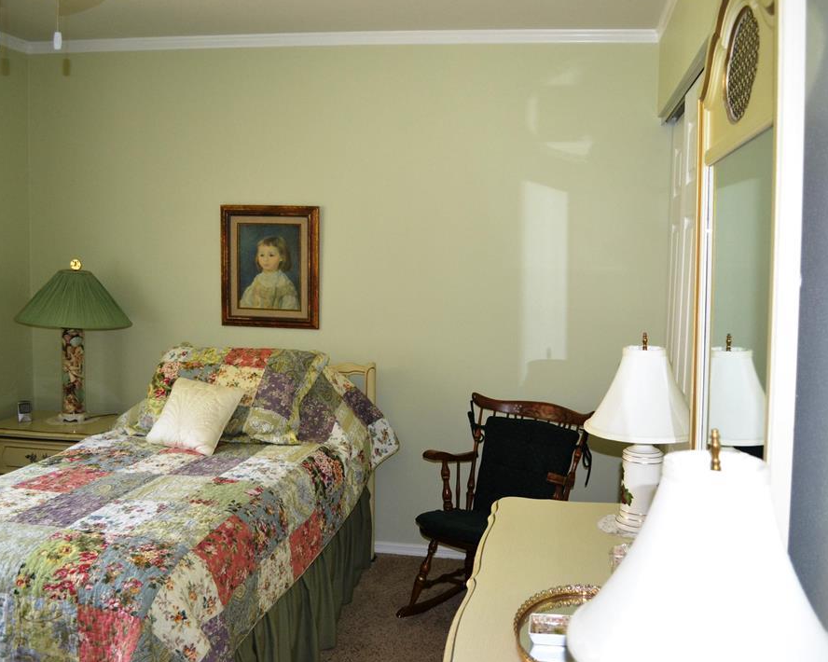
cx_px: 457
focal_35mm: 31
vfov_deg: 47.1
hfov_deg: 57.1
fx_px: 760
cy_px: 330
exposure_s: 1/60
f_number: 3.5
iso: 1100
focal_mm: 18
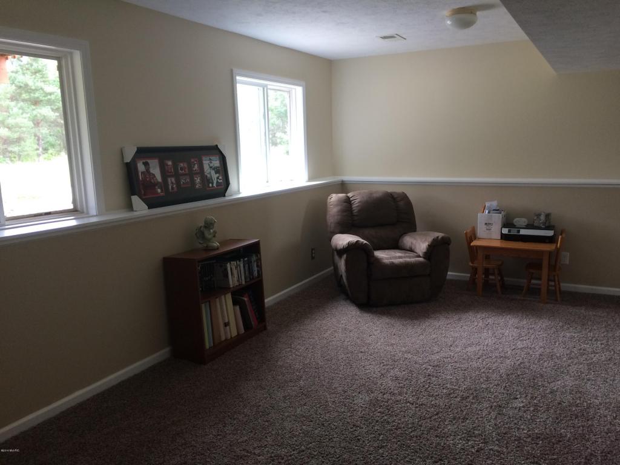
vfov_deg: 48.2
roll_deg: +1.5
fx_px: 519
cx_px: 310
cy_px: 232
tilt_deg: -12.1
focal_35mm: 29
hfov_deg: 61.7
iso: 40
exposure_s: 1/30
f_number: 2.2
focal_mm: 4.15
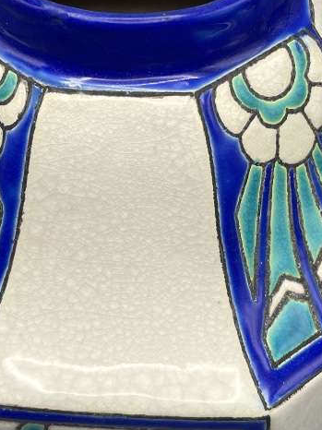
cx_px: 162
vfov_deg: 28.9
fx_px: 832
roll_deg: -0.2
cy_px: 180
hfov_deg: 21.9
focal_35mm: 67
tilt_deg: -44.4
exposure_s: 1/479
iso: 32
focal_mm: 4.2
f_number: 1.6
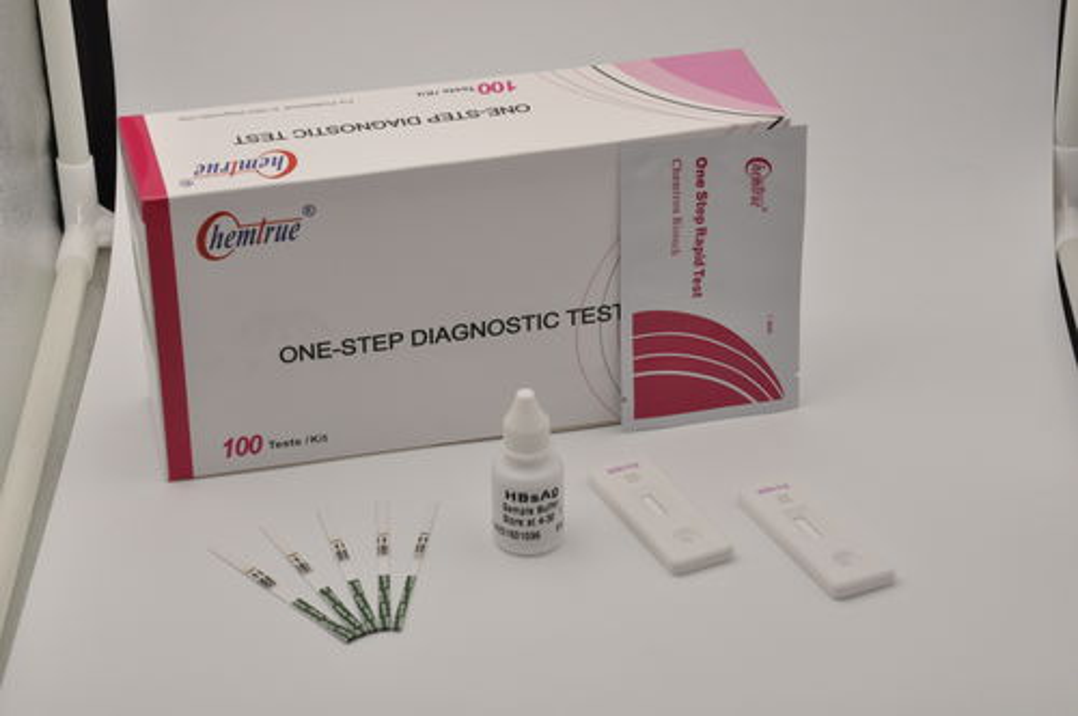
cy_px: 358
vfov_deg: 11.4
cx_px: 539
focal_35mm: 120
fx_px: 3589
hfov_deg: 17.1
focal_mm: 80
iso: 800
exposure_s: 1/25
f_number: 16
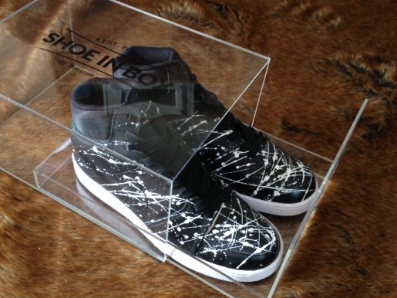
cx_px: 153
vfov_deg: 35.1
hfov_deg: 45.5
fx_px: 470
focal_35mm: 41
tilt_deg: -48.9
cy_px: 163
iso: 80
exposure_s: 1/20
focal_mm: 4.12
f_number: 2.4
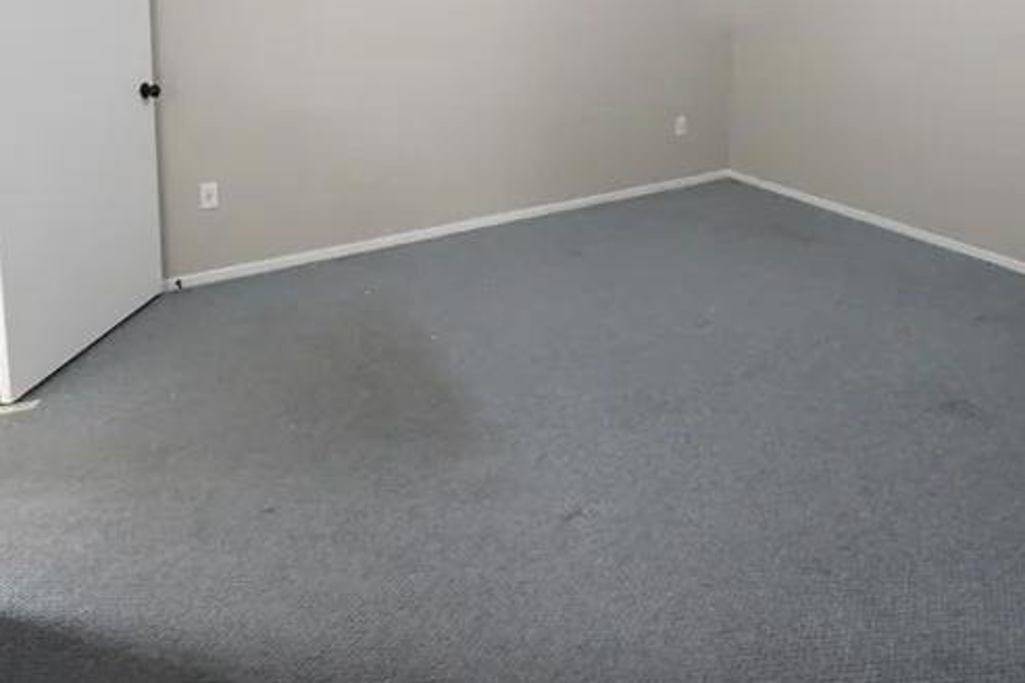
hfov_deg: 71.0
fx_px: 712
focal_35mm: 25
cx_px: 598
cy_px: 39
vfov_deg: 45.3
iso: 5000
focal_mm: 12
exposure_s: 1/25
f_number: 6.3
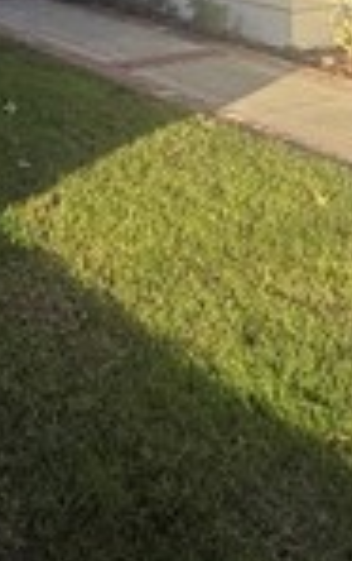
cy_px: -178
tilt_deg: +1.4
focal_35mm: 64
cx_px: 61
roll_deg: -0.3
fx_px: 979
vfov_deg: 26.7
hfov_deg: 20.1
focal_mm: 2.22
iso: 50
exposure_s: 1/985
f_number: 2.2
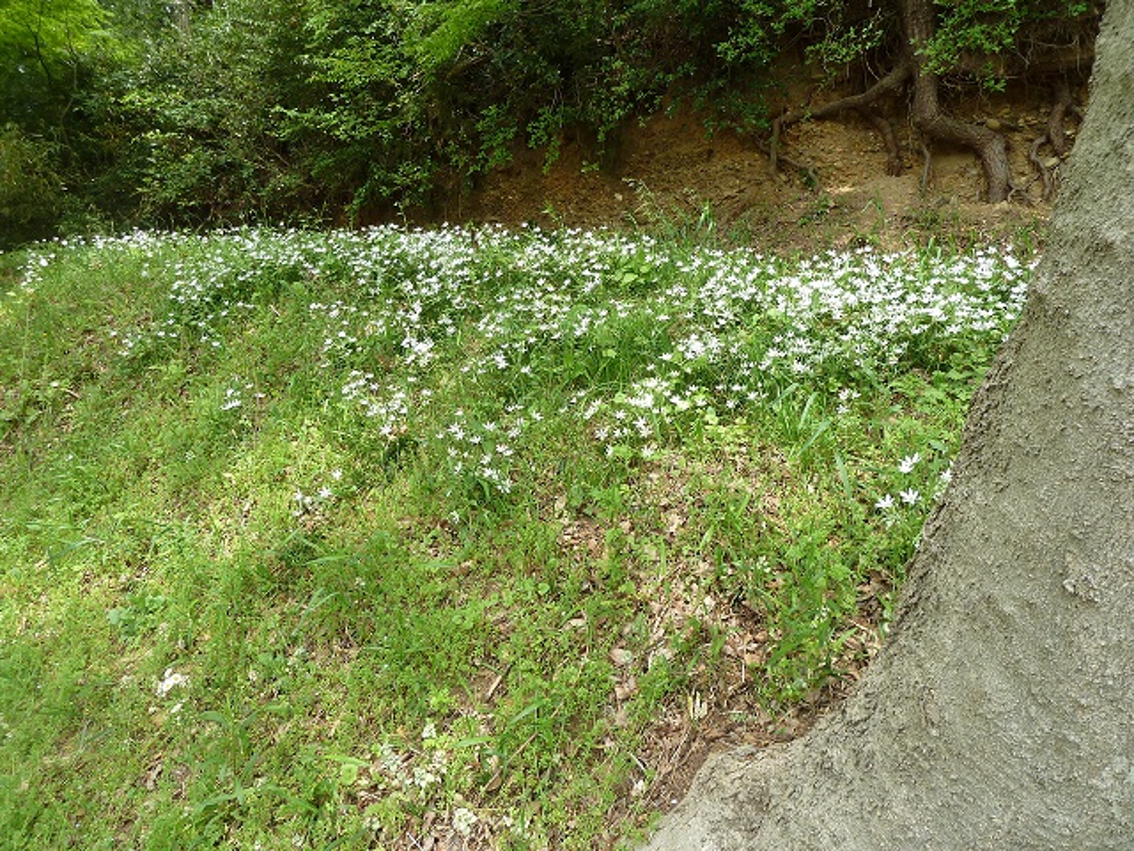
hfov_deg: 69.4
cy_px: 426
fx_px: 819
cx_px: 567
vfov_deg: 54.9
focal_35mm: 25
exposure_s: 1/100
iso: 80
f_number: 3.5
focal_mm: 4.1
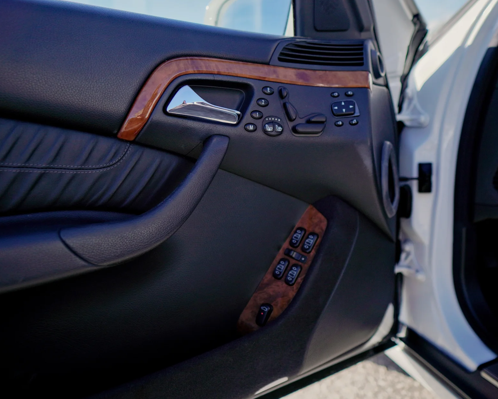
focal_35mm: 28
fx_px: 413
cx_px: 256
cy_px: 198
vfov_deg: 51.5
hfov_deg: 62.2
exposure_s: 1/4000
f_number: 1.8
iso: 100
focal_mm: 16
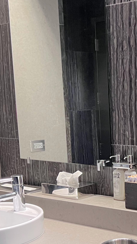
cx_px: 146
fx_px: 452
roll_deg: +1.8
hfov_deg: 16.8
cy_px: 178
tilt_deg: -10.5
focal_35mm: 70
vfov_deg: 29.7
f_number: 1.5
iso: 125
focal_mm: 5.7
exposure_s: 1/68
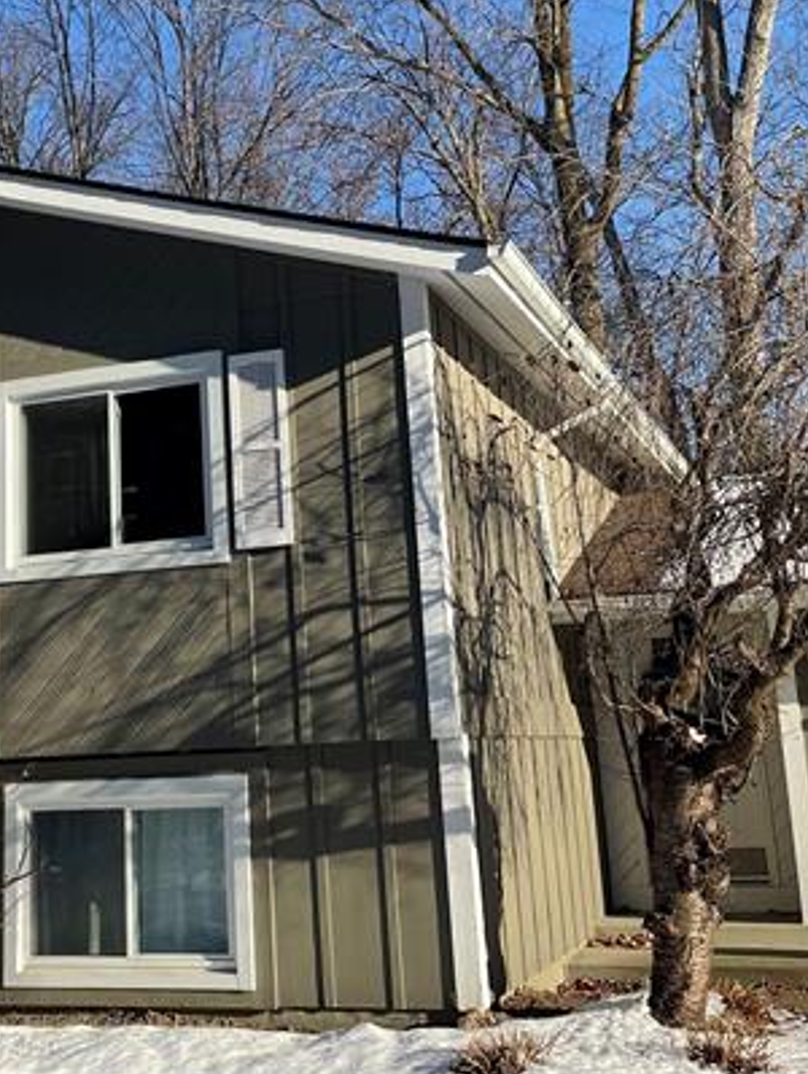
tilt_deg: +12.3
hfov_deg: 28.8
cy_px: 374
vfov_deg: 37.8
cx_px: 234
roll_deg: +2.4
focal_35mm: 50
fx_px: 1554
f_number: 1.6
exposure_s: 1/2451
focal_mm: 4.2
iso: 32
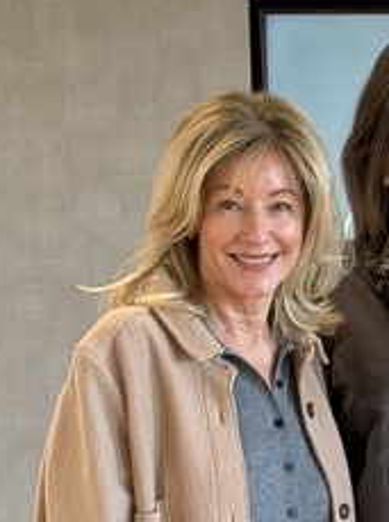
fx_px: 3230
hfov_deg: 6.8
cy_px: 704
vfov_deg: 9.1
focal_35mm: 215
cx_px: 644
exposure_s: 1/50
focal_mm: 6.76
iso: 64
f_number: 1.78
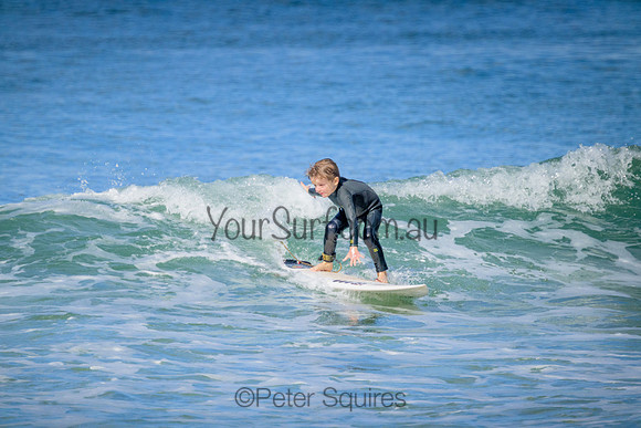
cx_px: 320
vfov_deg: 1.7
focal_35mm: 800
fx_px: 14247
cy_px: 214
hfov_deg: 2.6
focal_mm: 800
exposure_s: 1/1600
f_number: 11
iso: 1800
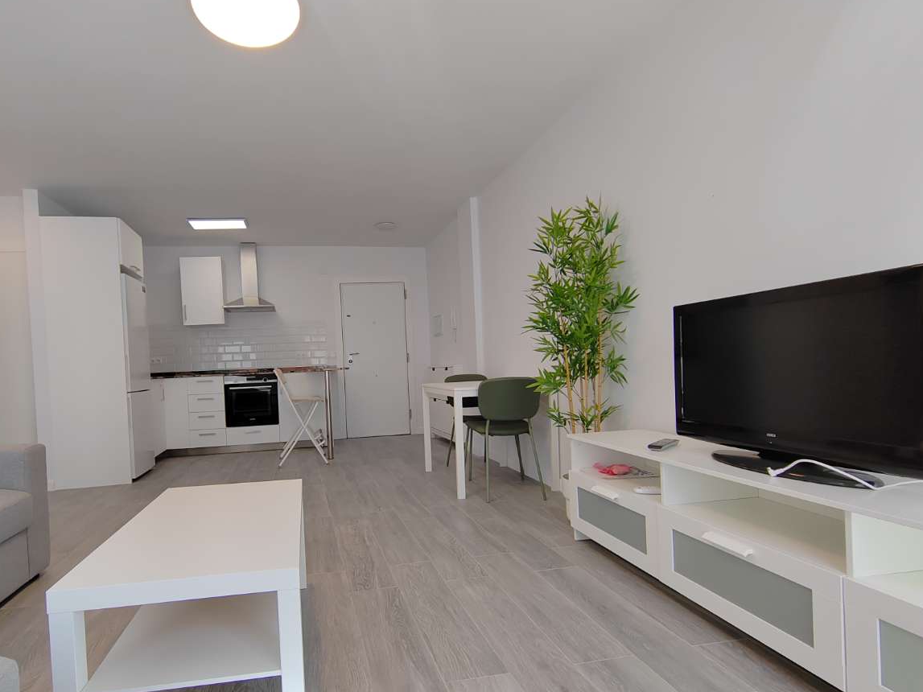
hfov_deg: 89.7
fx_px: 453
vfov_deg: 74.5
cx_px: 365
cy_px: 379
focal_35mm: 17
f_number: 2.2
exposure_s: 1/100
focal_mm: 2.16
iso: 160
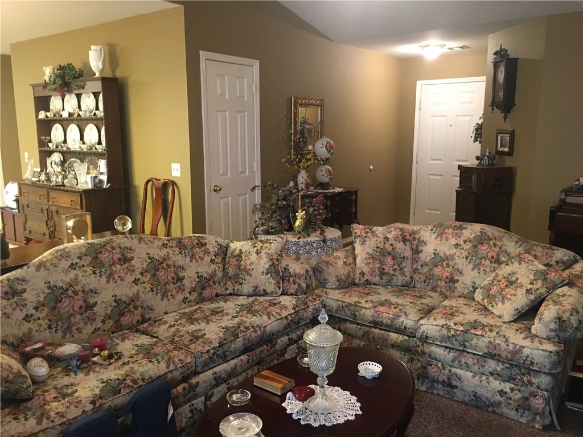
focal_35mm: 29
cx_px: 292
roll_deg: +0.5
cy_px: 218
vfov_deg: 48.2
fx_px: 488
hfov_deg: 61.7
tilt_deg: -10.9
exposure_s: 1/17
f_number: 2.2
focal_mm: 4.15
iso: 200
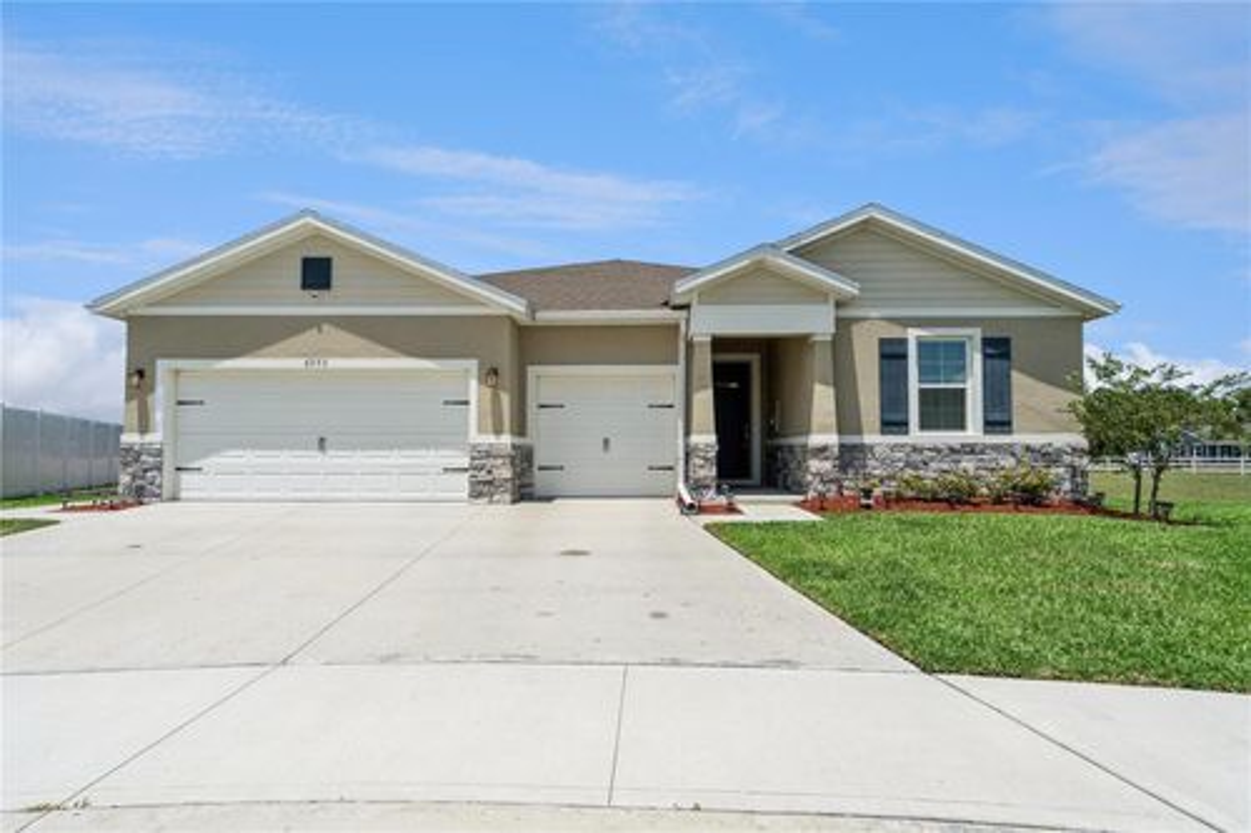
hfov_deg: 90.0
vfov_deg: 67.3
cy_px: 416
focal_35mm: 18
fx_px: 625
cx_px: 626
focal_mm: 12
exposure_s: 1/4000
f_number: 11
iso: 1600
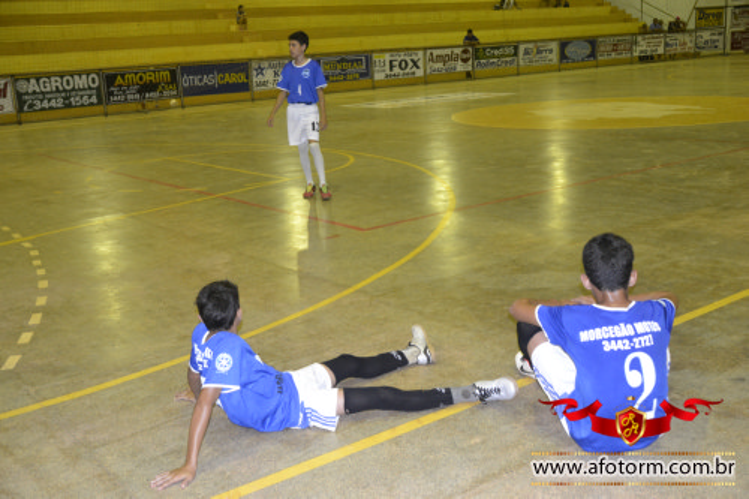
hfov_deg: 49.6
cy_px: 250
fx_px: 811
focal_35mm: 39
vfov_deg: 34.2
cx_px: 374
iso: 1800
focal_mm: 26
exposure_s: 1/60
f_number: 3.8
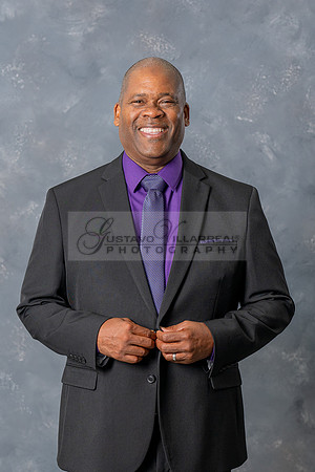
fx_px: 1173
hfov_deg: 15.3
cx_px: 141
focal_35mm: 89
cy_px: 237
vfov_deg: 22.8
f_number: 4
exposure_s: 1/200
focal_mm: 58
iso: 200
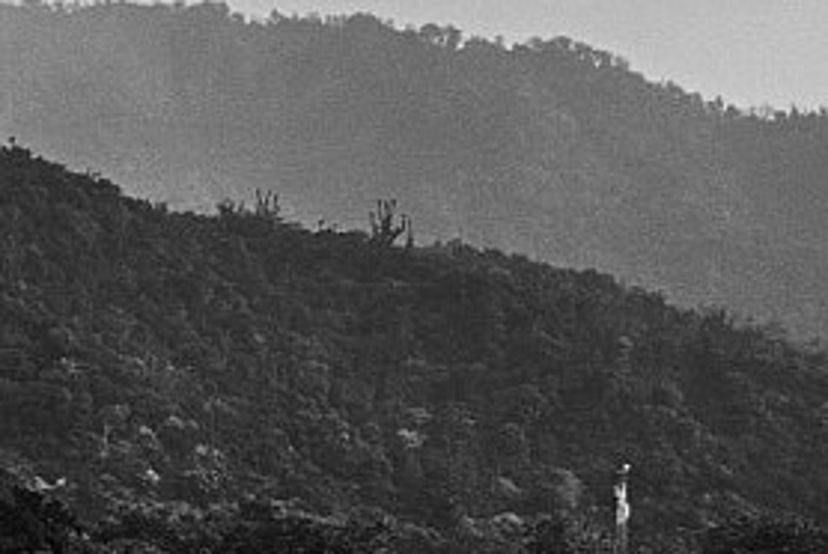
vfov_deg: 9.2
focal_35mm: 138
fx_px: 3177
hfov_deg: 13.4
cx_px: -649
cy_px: 1181
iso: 400
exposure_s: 1/320
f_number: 8
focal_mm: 24
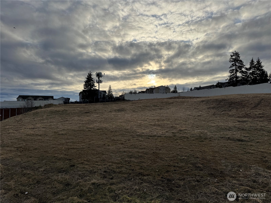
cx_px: 136
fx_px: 188
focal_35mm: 24
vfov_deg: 56.8
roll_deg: +0.5
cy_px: 102
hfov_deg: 71.6
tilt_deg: +2.5
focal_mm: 6.76
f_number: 1.78
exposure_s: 1/7937
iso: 80
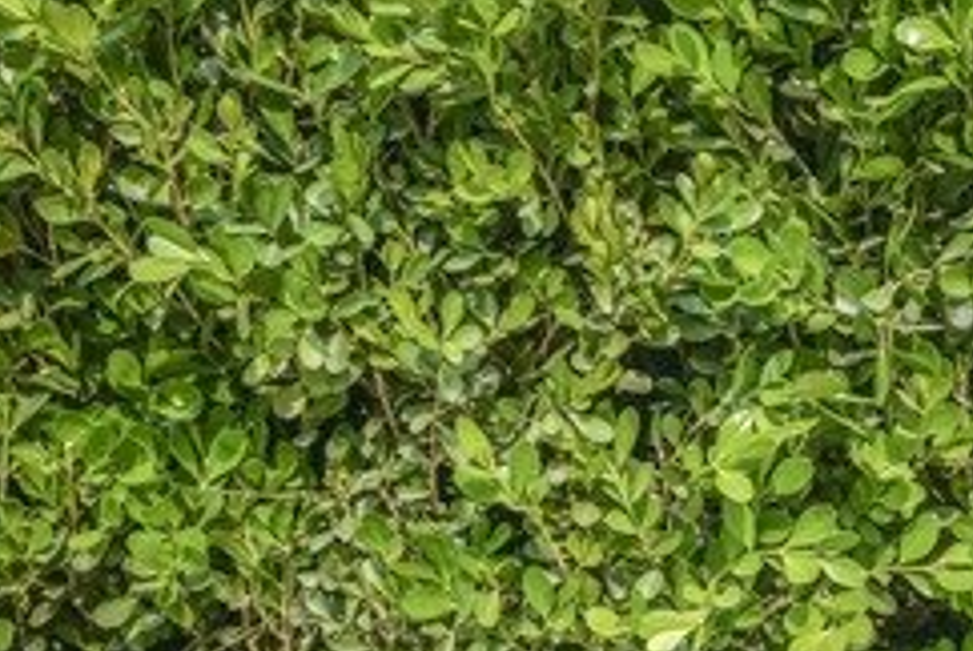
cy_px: 627
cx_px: 945
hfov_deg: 24.9
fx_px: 2111
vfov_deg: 17.2
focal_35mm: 78
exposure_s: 1/200
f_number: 8
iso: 160
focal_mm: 35
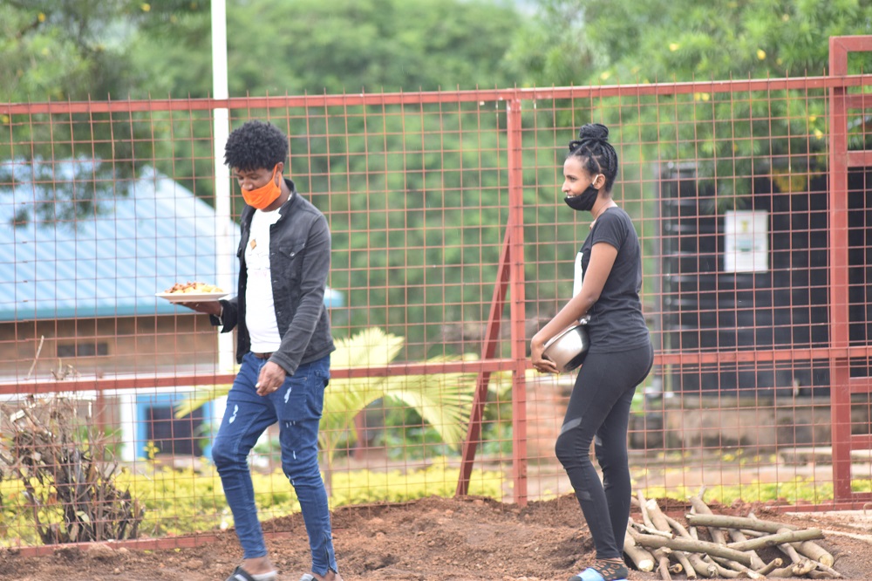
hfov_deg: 6.2
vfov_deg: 4.2
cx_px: 436
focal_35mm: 330
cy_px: 290
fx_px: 7990
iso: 200
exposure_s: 1/180
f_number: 5
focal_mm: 220
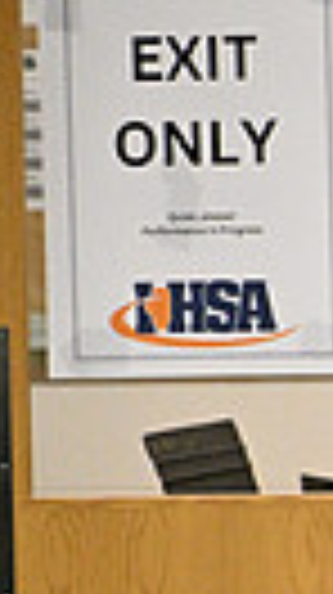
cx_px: 1300
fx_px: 10843
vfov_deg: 3.1
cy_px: 691
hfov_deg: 1.7
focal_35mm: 689
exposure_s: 1/640
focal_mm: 150
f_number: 2.8
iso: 6400
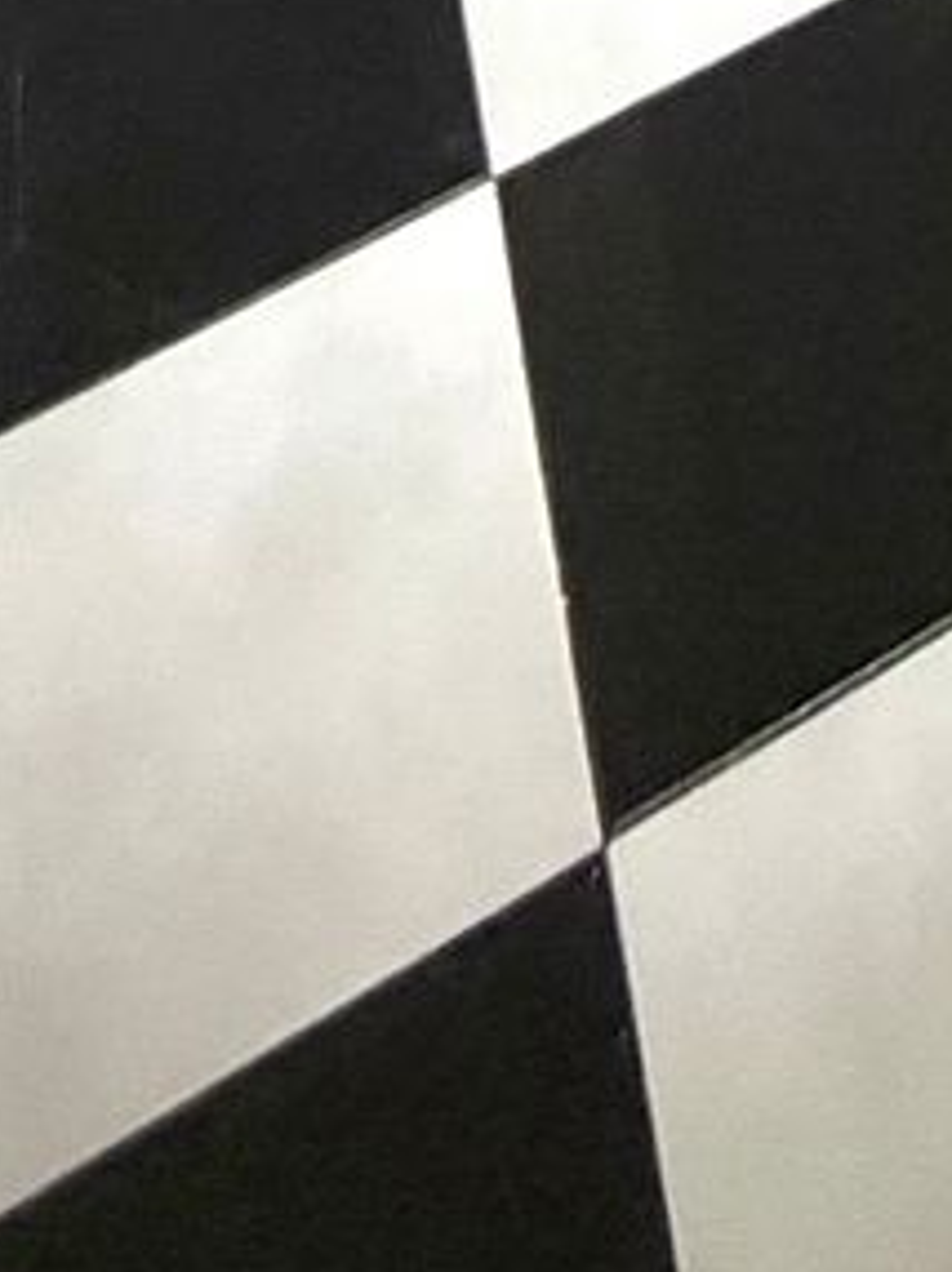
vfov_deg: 10.3
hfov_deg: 13.9
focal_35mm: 94
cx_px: 1744
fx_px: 3452
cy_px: -2913
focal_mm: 2.22
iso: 400
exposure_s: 1/60
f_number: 2.2
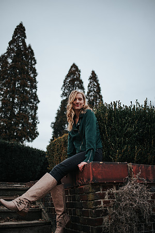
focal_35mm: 35
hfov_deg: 37.9
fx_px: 226
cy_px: 116
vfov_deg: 54.4
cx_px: 78
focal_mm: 35
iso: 160
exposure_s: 1/800
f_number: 1.8
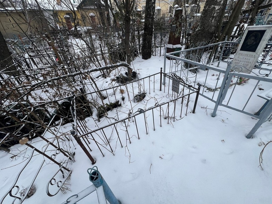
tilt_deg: -32.4
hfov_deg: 106.2
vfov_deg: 89.9
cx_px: 136
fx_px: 102
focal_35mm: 13
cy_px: 102
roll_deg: +4.7
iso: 32
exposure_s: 1/274
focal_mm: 1.57
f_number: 1.8
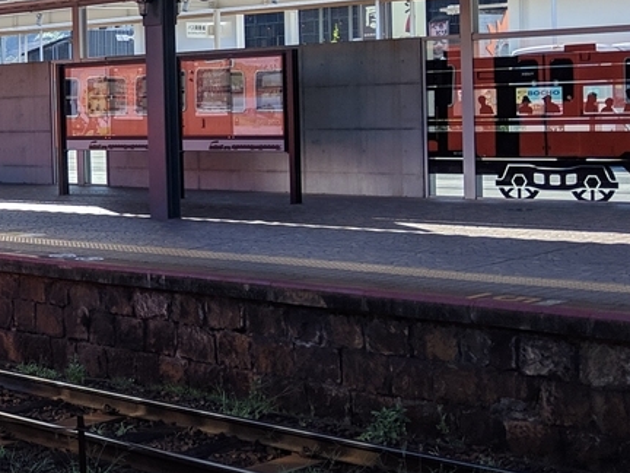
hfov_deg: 22.9
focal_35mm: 75
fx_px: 1365
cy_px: 142
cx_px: -203
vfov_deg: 19.5
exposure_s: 1/1565
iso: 58
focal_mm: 4.44
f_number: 1.8
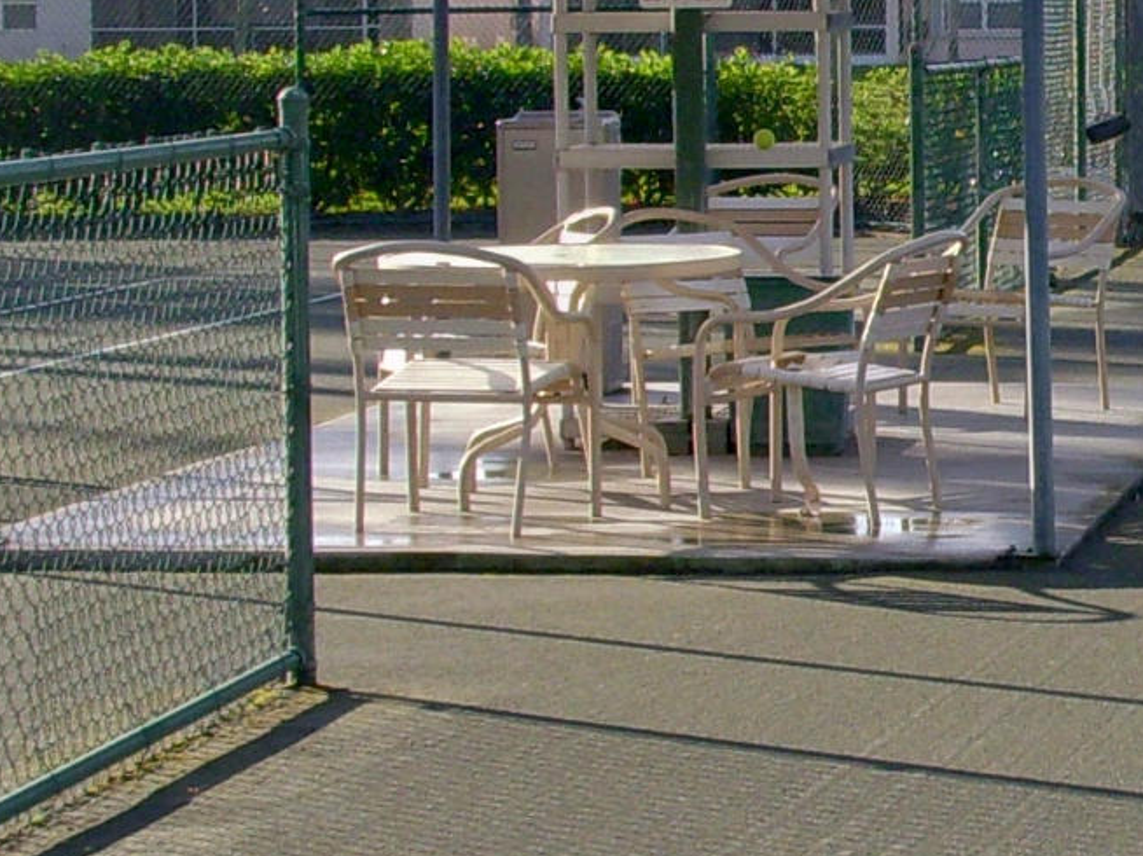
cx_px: 1483
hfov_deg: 12.4
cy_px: 447
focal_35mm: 155
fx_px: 5116
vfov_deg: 9.6
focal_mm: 6.3
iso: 100
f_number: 3.3
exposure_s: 1/500
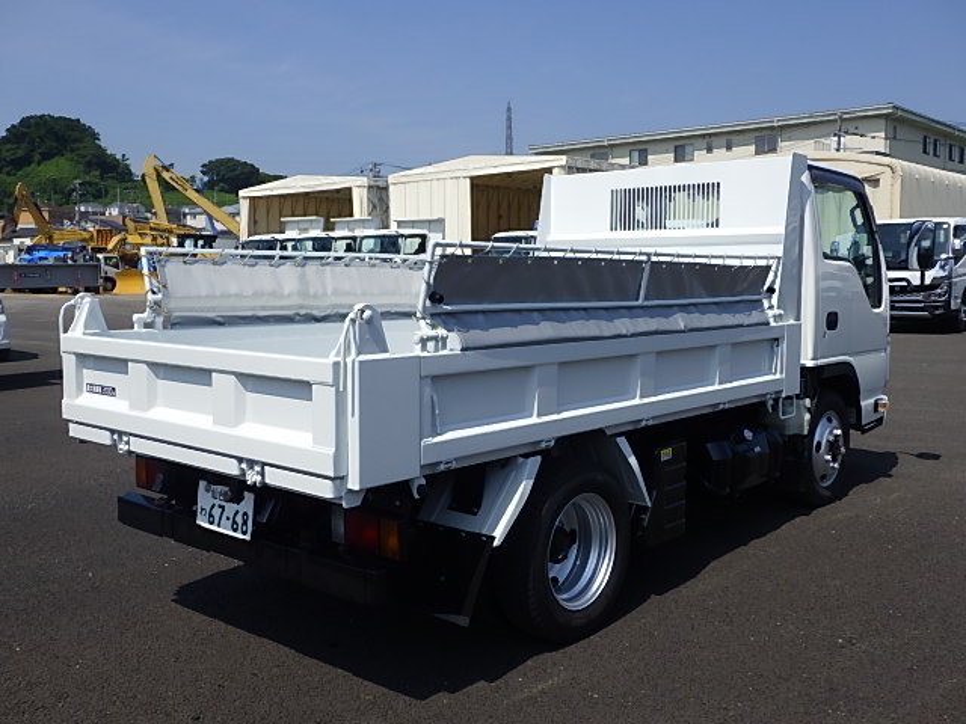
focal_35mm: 34
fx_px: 949
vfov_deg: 41.8
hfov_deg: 54.0
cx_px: 483
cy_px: 362
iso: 125
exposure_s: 1/1250
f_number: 4.6
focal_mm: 6.1
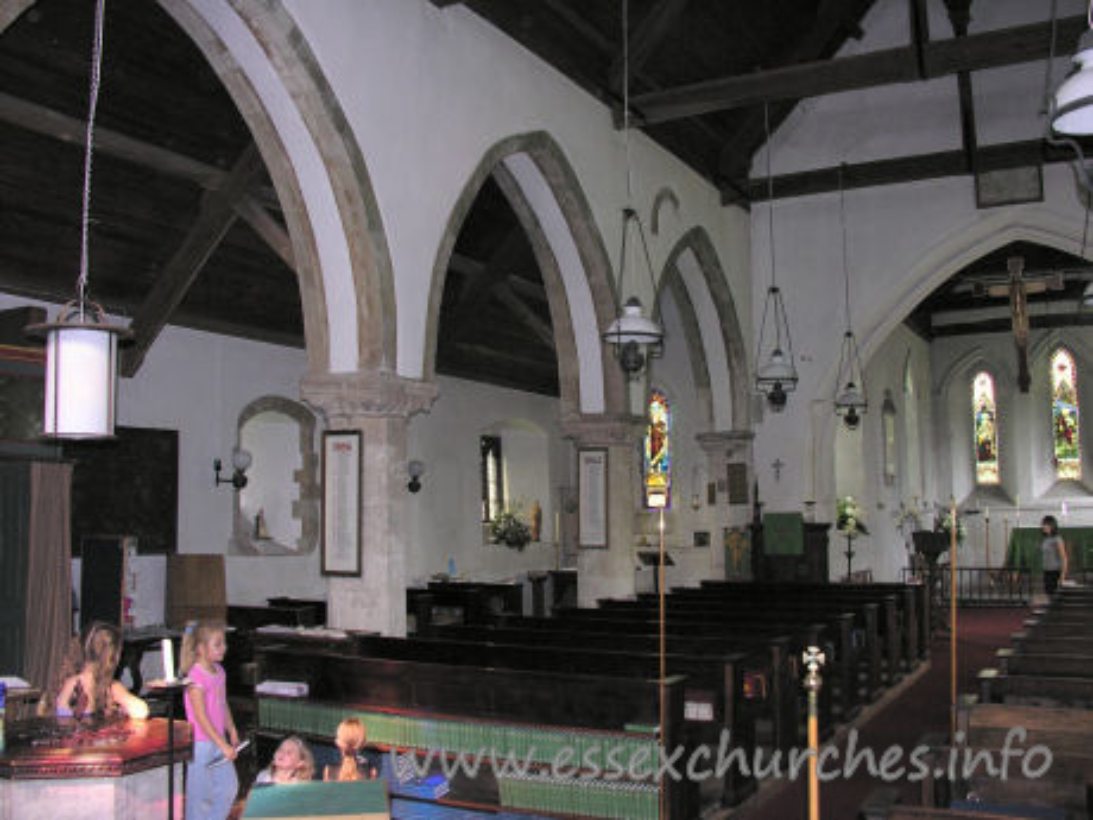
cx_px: 546
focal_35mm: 35
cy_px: 410
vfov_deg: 40.7
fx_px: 1105
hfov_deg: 52.6
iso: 147
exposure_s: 1/60.1
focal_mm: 8.9
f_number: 2.8
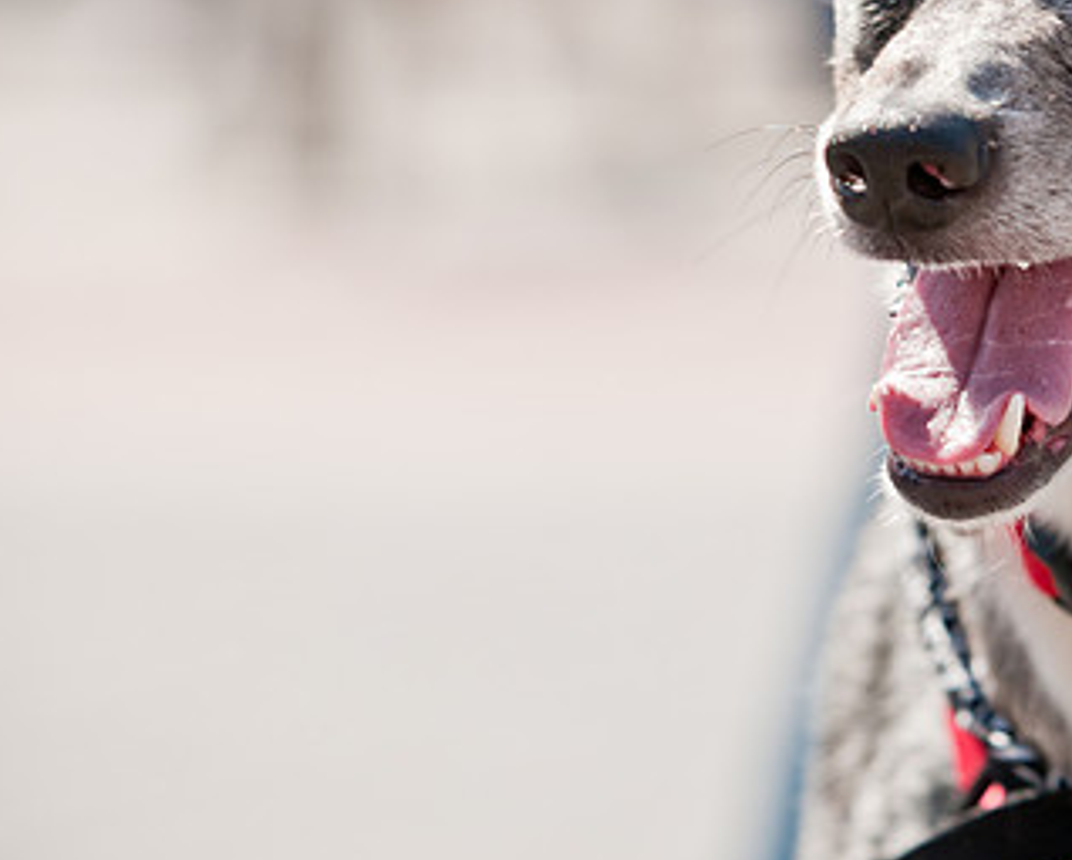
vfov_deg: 4.5
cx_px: 927
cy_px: 315
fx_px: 10983
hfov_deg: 5.6
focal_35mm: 346
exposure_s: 1/1250
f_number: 4
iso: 200
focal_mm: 135
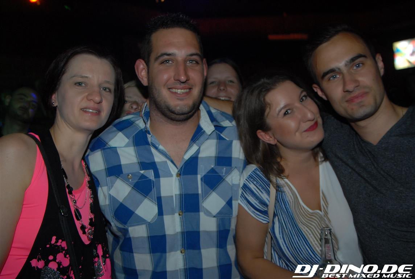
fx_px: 416
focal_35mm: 36
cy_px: 140
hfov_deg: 53.0
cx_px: 208
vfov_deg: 37.0
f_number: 5.6
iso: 400
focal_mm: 24
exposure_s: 1/10
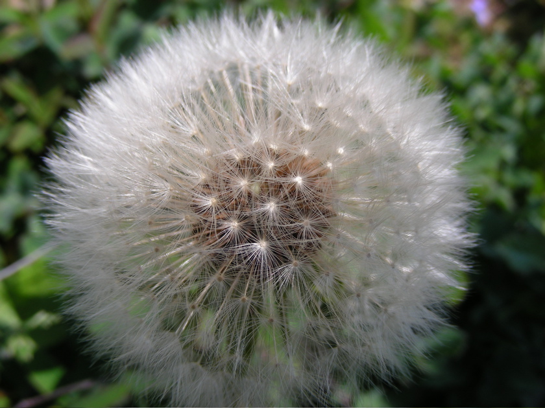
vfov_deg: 37.7
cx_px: 272
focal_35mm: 38
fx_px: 598
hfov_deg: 49.0
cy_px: 204
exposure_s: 1/387
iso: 50
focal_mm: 6.3
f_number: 4
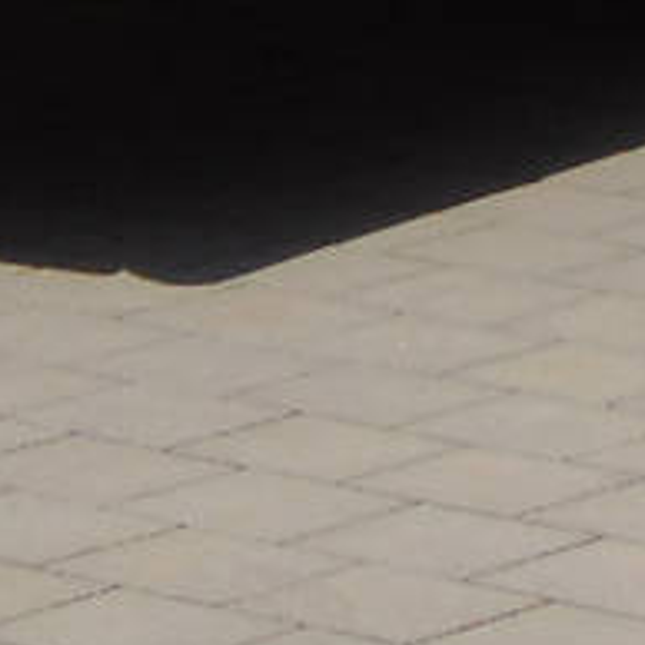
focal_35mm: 364
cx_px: 575
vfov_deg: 4.6
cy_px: -1147
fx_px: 7673
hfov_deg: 4.8
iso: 80
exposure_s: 1/320
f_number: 9
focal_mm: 9
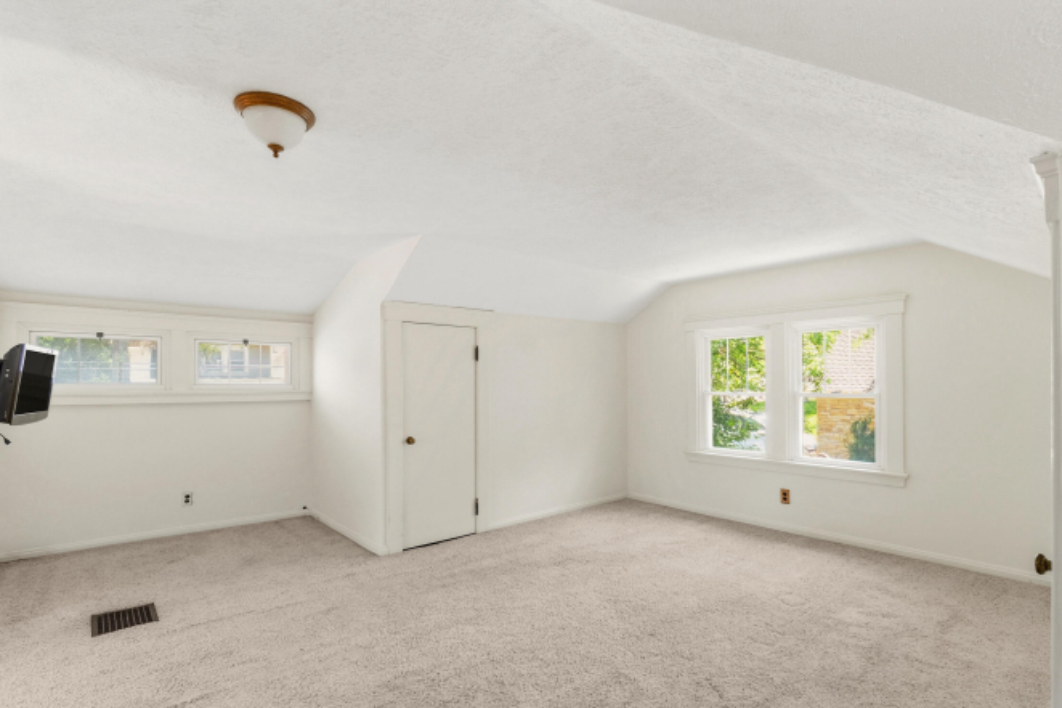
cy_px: 382
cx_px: 558
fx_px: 501
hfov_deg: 93.2
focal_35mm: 17
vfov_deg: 70.3
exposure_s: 1/15
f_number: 8
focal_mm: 10
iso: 400
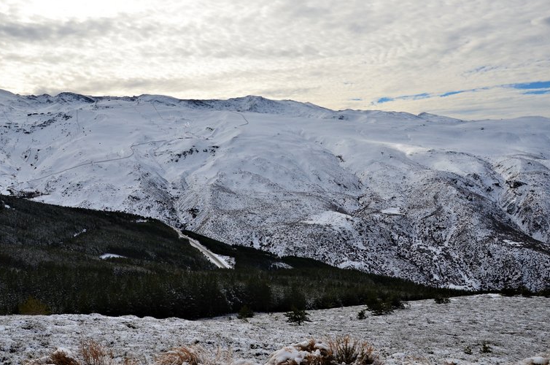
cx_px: 262
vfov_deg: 37.7
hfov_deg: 54.5
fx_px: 534
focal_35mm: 35
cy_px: 177
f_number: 13
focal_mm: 22
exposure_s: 1/800
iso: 400
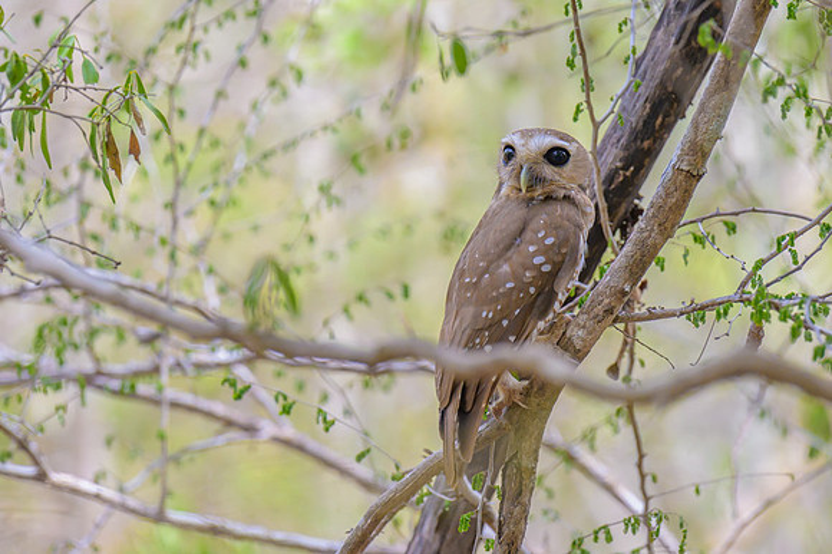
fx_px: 7211
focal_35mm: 312
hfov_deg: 6.6
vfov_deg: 4.4
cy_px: 150
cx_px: 338
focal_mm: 200
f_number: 4
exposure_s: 1/1000
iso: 1250
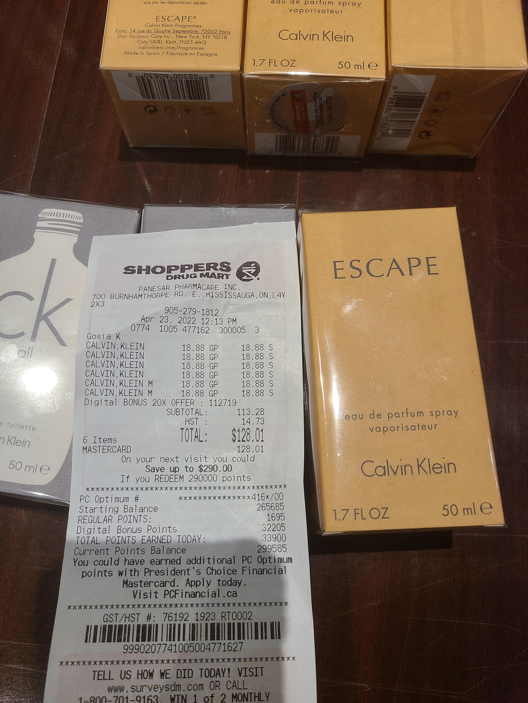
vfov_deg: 67.3
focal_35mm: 26
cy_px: 352
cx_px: 264
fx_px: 529
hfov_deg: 53.1
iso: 125
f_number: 1.8
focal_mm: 5.4
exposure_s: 1/60
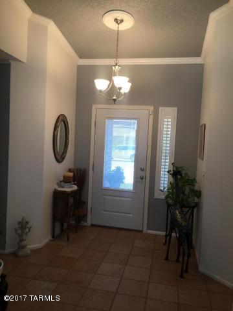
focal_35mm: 29
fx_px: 260
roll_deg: -3.5
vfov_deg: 61.7
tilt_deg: -2.2
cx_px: 116
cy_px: 156
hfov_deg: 48.2
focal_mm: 4.15
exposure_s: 1/15
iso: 32
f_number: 2.2
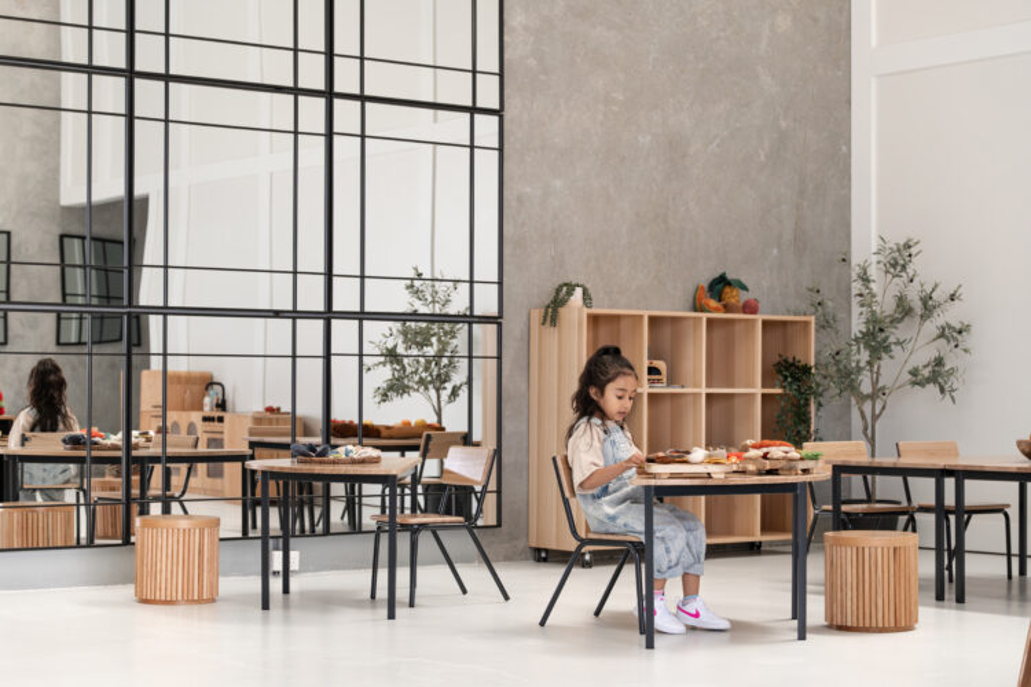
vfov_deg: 19.5
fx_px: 2005
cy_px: 344
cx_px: 516
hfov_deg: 28.8
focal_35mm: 70
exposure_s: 1/1000
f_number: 5.6
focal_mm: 70
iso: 1600
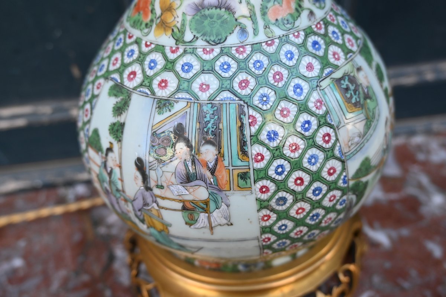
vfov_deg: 36.2
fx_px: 455
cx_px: 223
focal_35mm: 37
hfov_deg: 52.2
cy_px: 148
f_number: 4
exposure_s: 1/250
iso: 280
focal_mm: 24.5
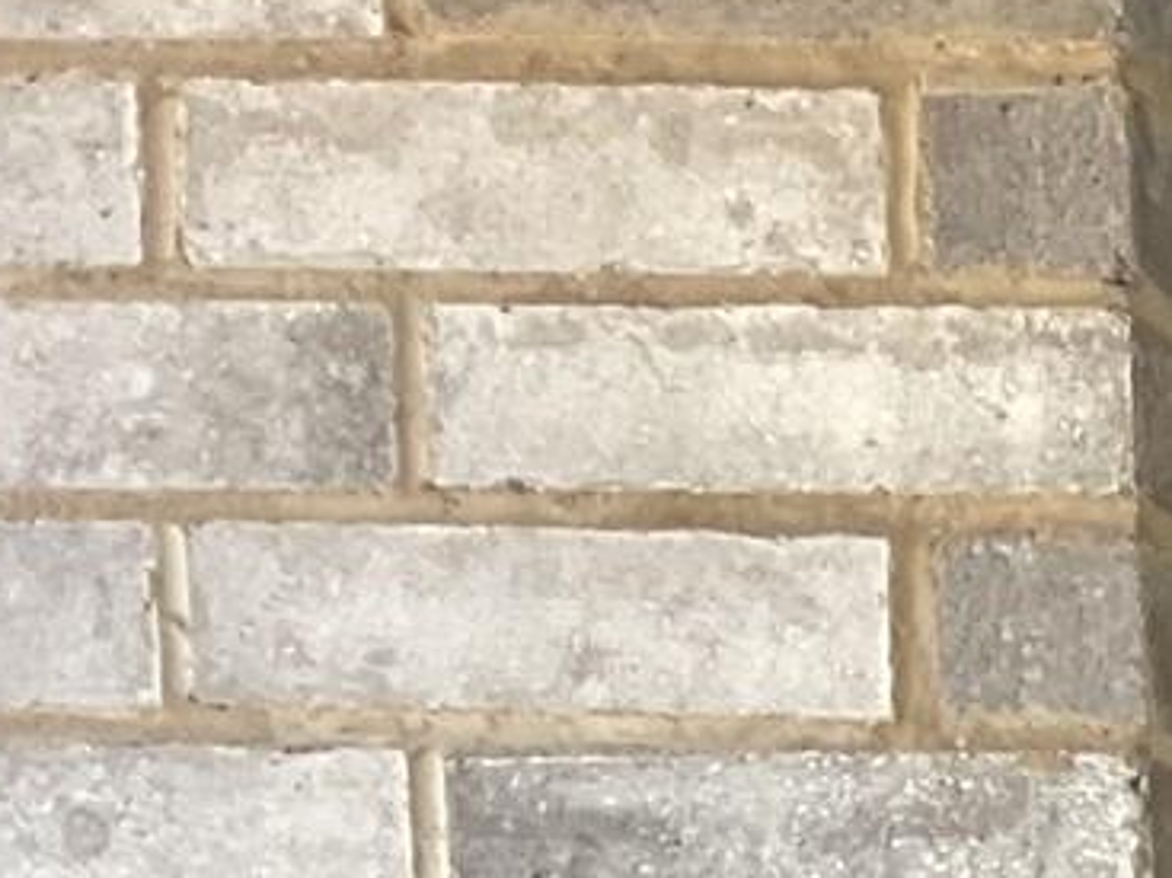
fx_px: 5483
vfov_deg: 8.3
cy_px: 2206
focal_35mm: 162
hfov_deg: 10.0
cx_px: 3177
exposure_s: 1/120
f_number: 1.8
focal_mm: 3
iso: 40
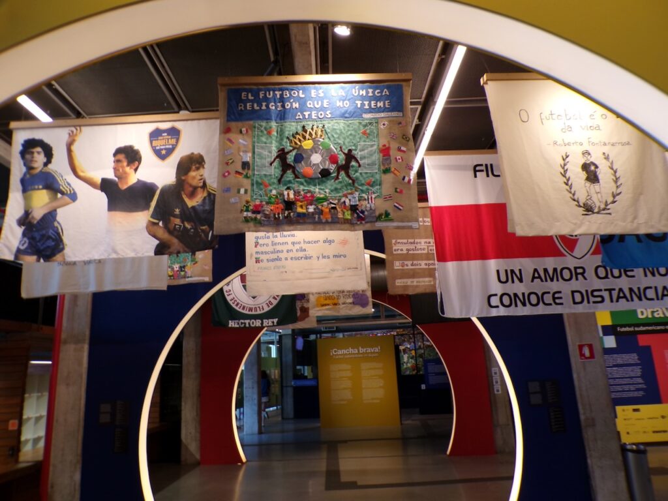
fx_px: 463
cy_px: 250
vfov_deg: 56.8
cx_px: 334
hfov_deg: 71.6
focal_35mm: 24
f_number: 3
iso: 151
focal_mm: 4.3
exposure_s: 1/34
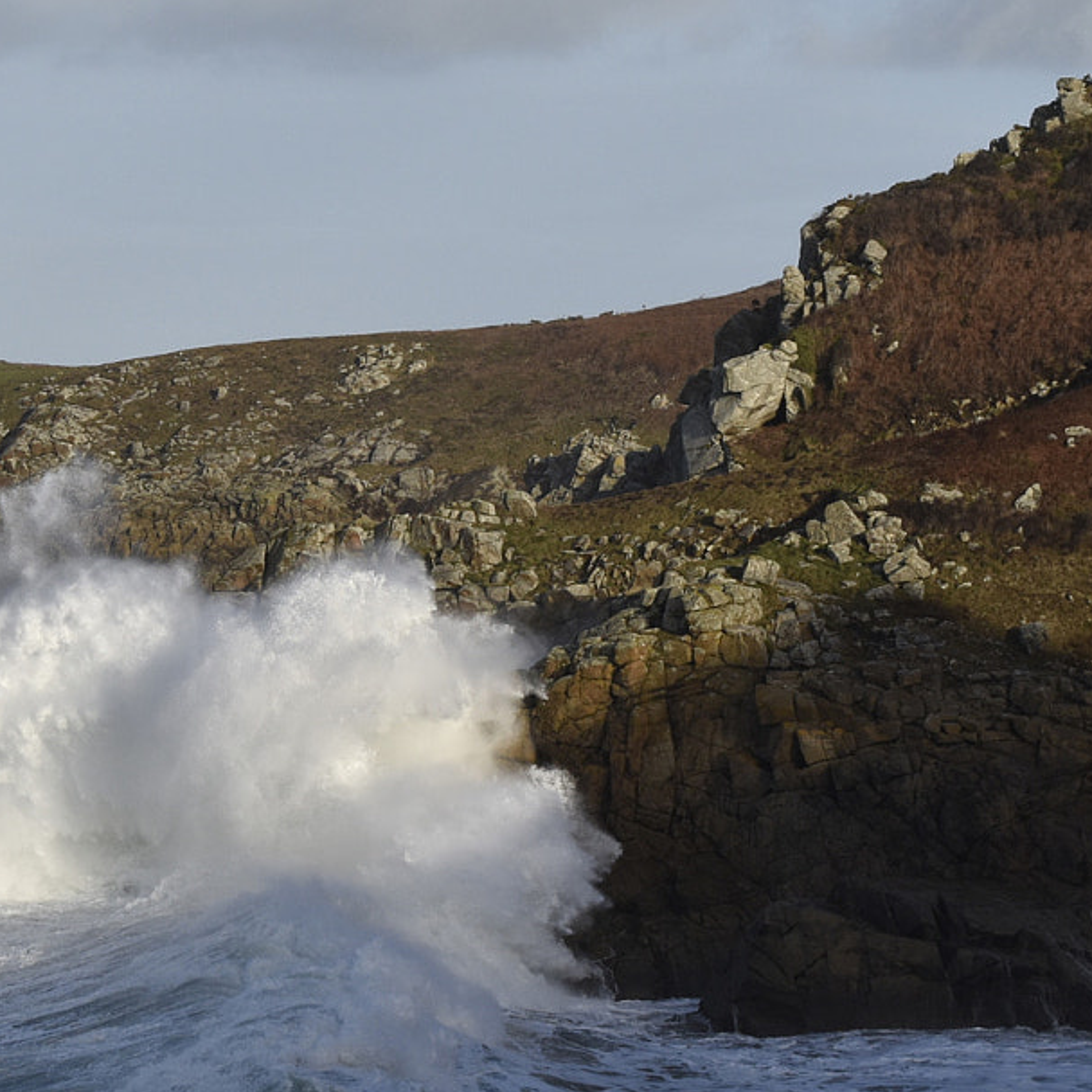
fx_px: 5032
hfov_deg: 12.3
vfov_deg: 12.4
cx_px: 122
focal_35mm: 141
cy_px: 425
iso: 320
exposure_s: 1/640
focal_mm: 42
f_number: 13
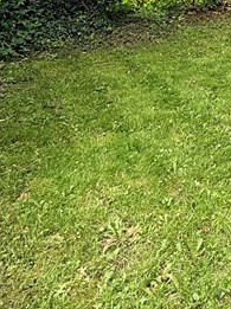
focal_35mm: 55
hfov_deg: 24.4
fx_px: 491
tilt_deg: -6.4
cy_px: -24
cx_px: 264
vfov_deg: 31.4
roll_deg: -0.2
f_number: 2.2
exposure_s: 1/139
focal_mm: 2.22
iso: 64
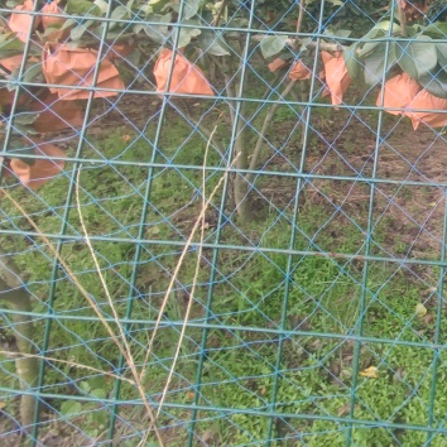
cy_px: 95
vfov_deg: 51.0
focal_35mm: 30
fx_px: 438
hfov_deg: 44.4
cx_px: 465
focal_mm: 1.65
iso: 156
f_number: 2.2
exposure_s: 1/50
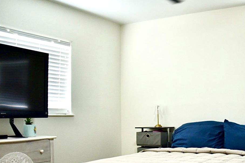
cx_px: 194
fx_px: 333
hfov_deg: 38.9
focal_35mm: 49
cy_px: 124
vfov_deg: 27.1
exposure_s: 1/60
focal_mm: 28
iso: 1250
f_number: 3.5
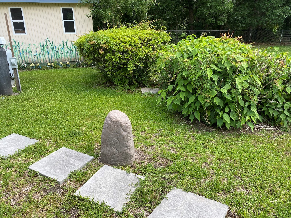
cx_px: 146
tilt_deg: -18.7
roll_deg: +1.4
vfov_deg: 53.1
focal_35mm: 26
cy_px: 109
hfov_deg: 67.3
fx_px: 219
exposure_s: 1/280
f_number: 1.8
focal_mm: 4.25
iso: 32
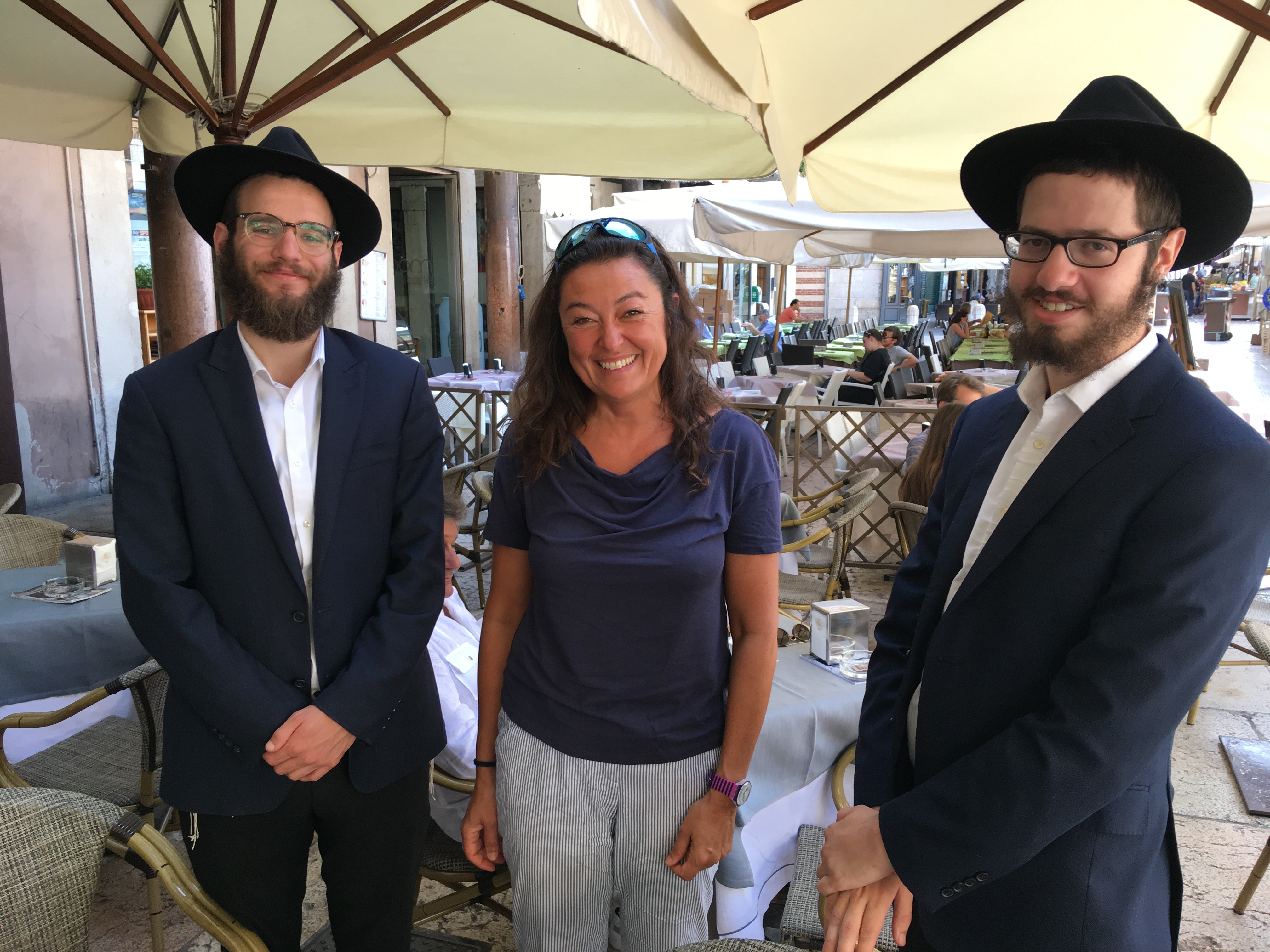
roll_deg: +0.4
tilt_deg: -11.1
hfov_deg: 61.7
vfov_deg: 48.2
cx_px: 635
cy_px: 476
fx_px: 1064
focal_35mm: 29
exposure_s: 1/100
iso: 40
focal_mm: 4.15
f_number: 2.2
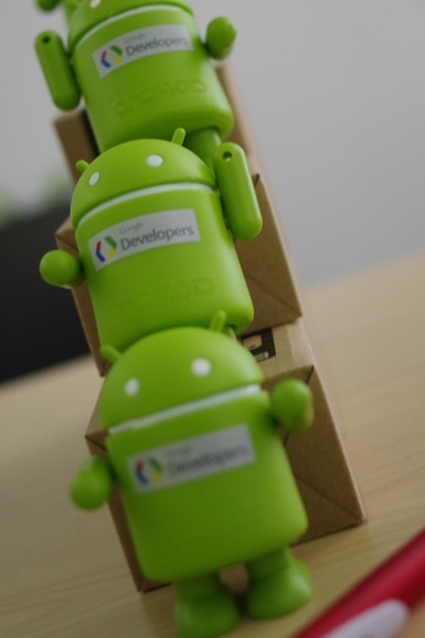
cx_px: 233
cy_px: 231
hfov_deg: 18.9
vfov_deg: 28.0
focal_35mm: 72
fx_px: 1276
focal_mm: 35
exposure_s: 1/8
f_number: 2.4
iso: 800
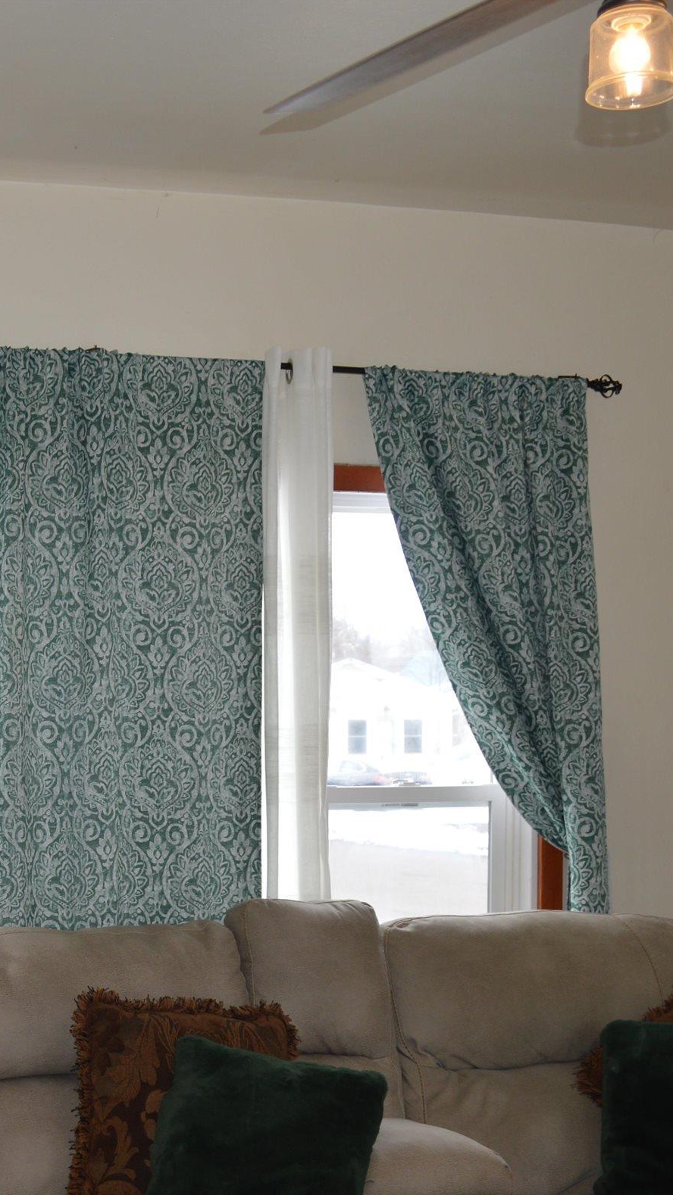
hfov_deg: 20.3
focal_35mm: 55
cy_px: 771
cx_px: -155
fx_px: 1744
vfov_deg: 37.5
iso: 160
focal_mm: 18
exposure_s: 1/125
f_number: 4
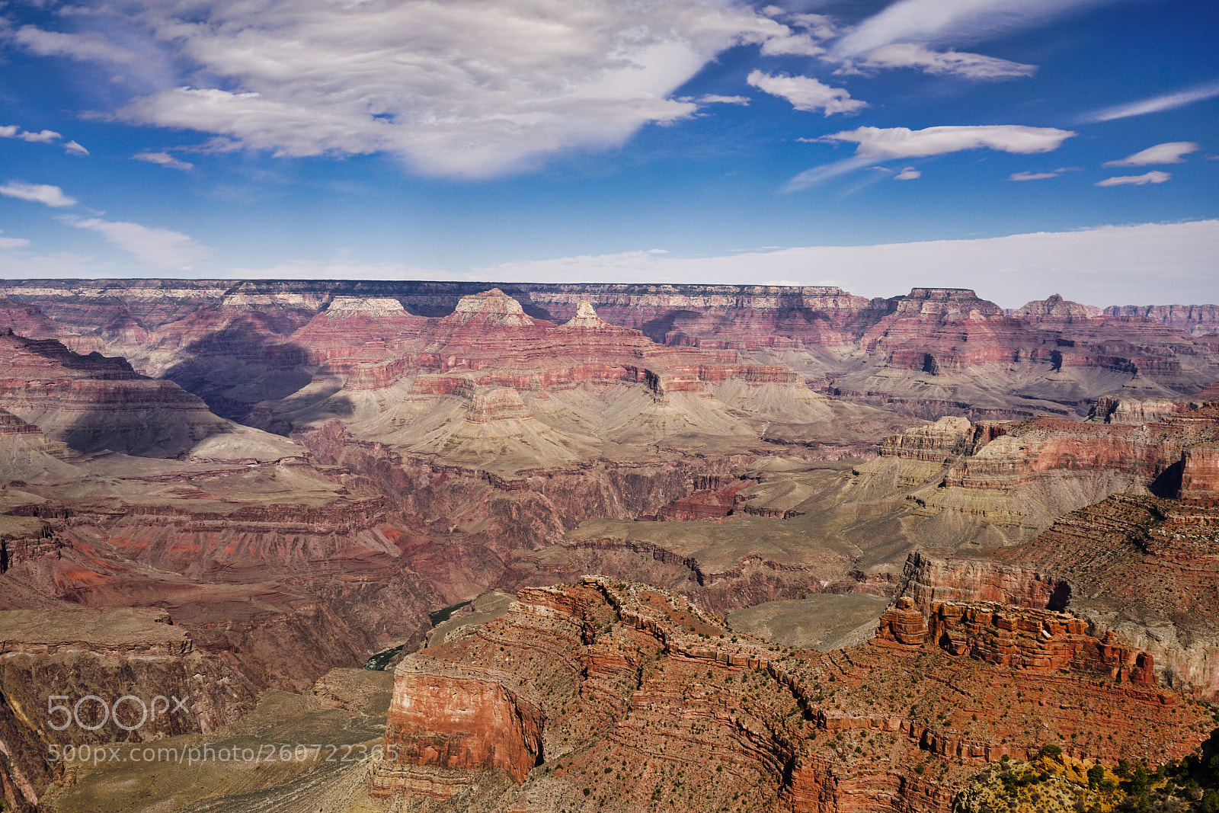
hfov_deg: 54.4
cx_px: 610
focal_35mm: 35
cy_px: 406
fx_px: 1185
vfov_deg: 37.9
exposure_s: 1/160
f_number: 10
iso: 200
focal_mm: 35
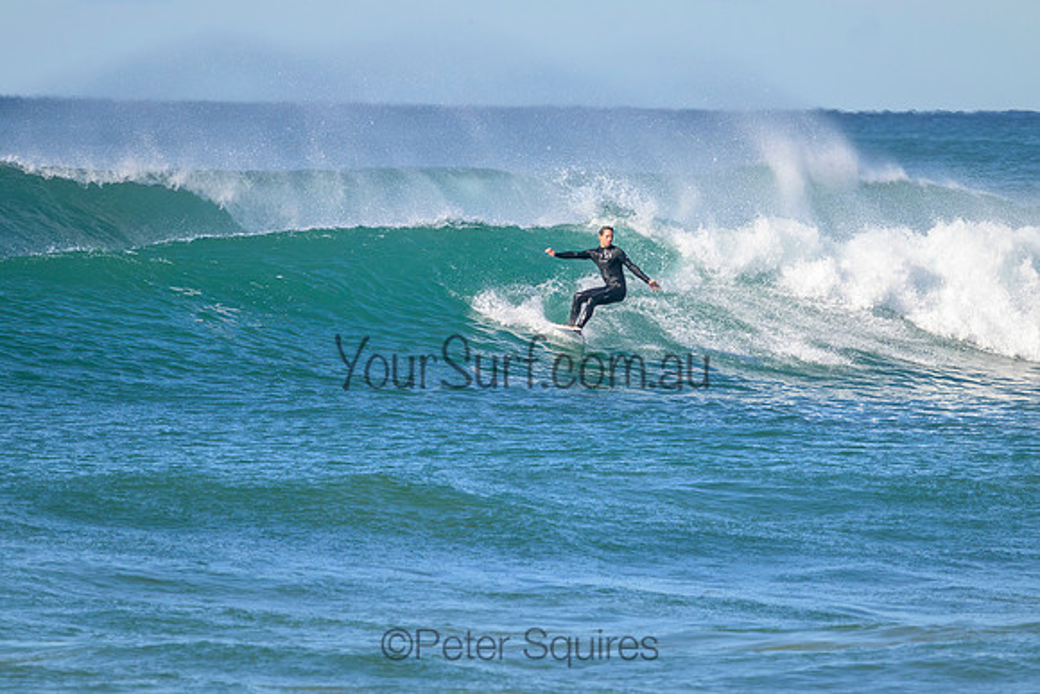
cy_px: 347
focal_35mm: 729
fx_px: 21068
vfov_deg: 1.9
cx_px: 520
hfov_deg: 2.8
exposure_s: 1/2000
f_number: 11
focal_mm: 700
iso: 1600
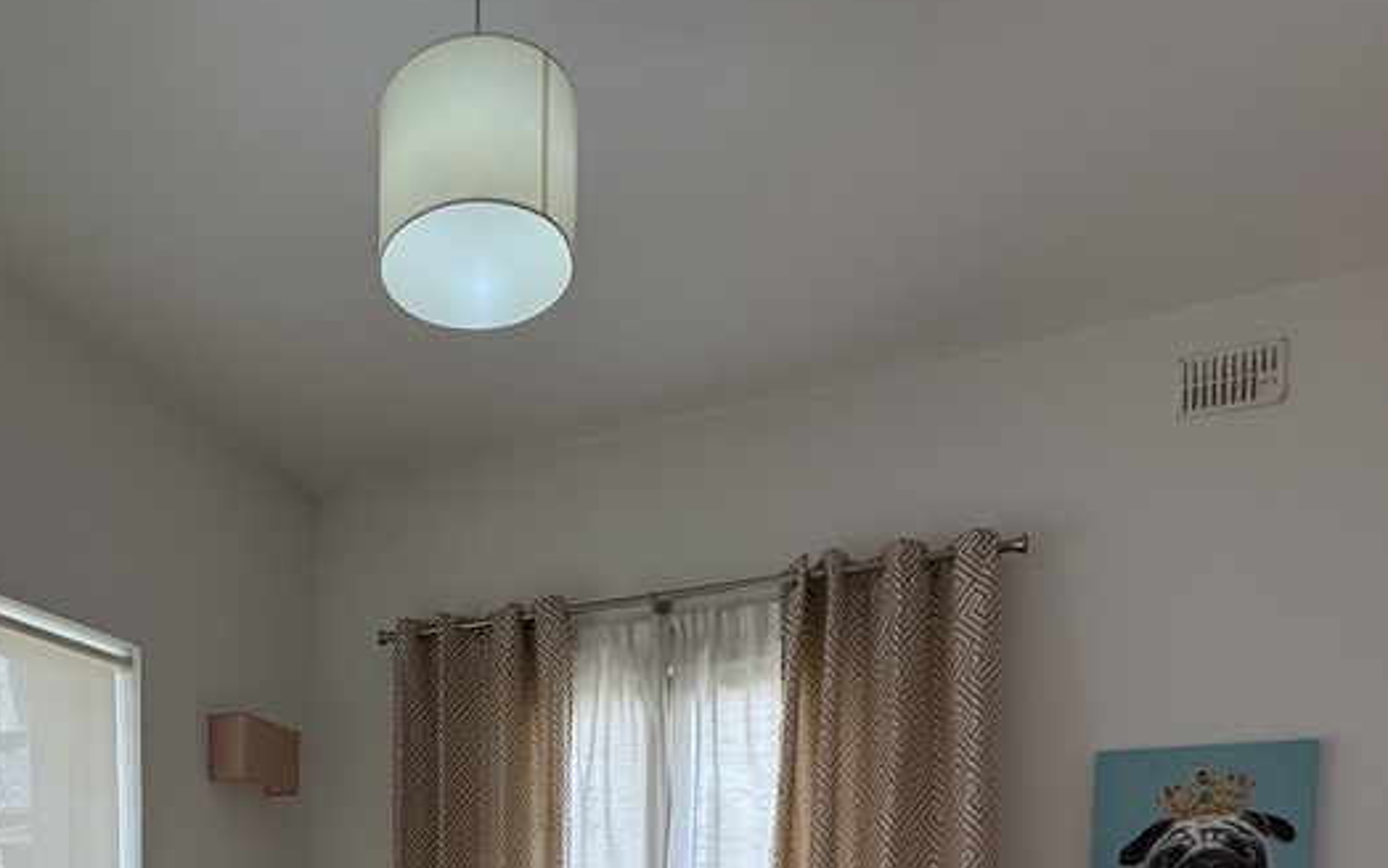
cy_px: 998
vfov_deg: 35.6
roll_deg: -0.1
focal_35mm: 29
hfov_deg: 62.2
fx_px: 1097
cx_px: 408
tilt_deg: -2.6
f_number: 2.2
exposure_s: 1/139
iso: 40
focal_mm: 2.22
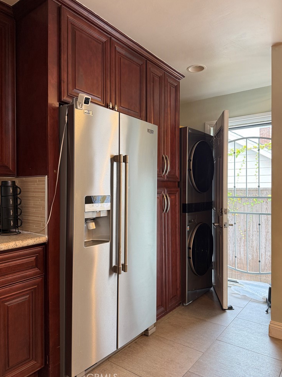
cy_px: 186
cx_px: 138
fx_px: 272
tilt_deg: +1.2
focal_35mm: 25
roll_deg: -0.8
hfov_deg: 54.9
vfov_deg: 69.4
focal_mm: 6.76
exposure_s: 1/60
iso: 125
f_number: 1.78
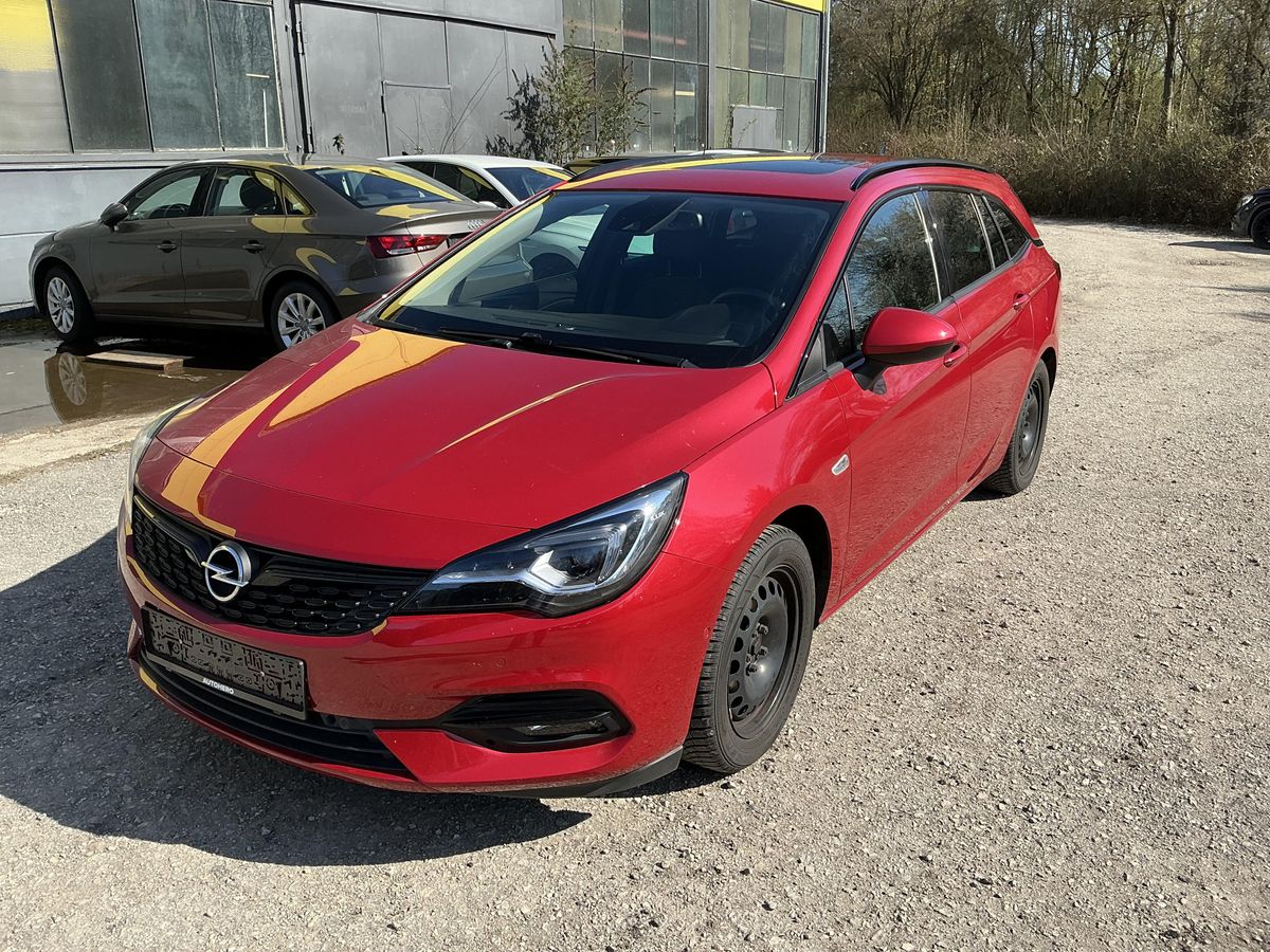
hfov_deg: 63.4
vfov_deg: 49.7
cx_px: 635
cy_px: 476
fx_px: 1027
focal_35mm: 28
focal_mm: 3
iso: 25
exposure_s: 1/997
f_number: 1.8
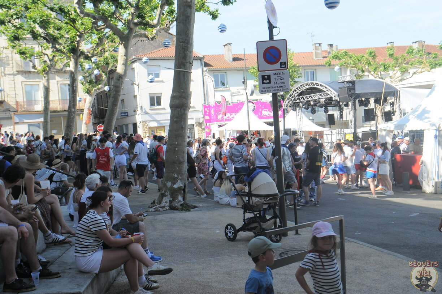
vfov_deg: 28.0
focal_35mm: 48
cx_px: 221
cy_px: 147
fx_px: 589
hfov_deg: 41.2
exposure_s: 1/200
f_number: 7.1
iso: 200
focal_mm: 32
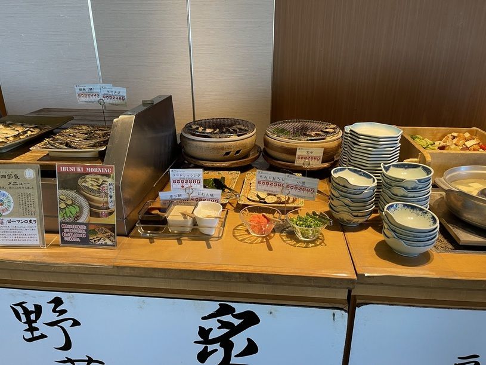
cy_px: 182
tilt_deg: -23.2
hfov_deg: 69.4
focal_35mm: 25
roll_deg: +0.2
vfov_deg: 54.9
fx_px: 351
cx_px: 243
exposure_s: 1/60
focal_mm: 5.1
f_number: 1.6
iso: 100
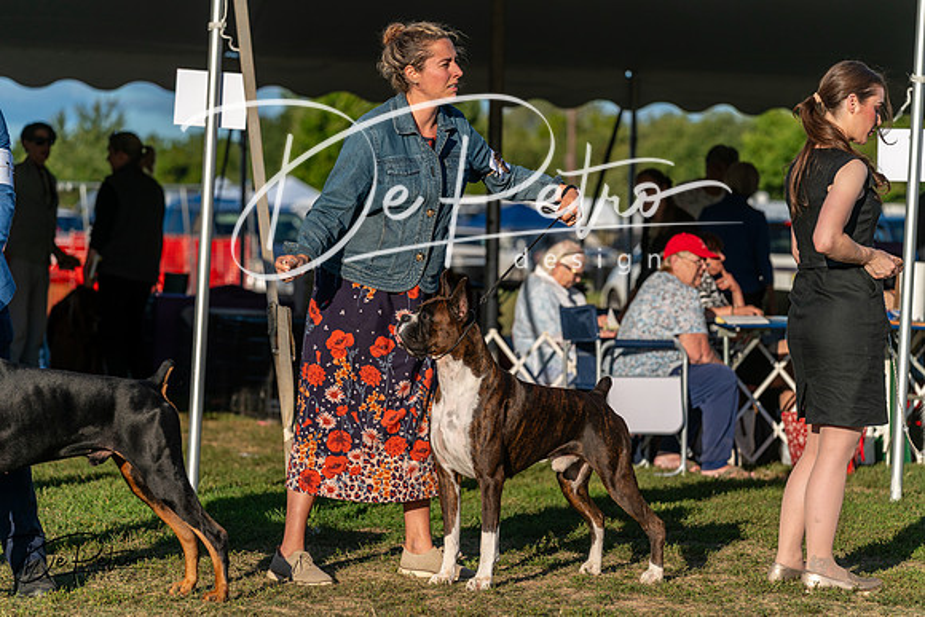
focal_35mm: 135
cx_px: 462
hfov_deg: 15.2
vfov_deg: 10.2
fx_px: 3469
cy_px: 308
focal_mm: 135
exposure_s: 1/1250
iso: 125
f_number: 4.5
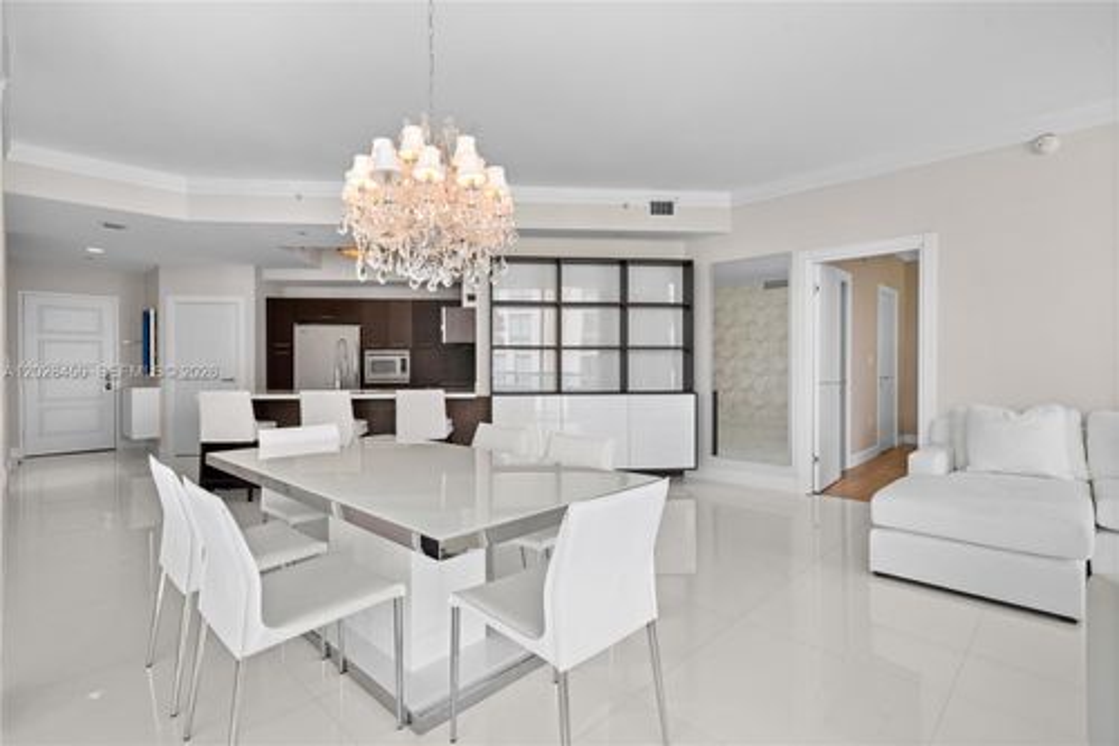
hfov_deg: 96.8
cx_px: 560
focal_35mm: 16
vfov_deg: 73.7
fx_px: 497
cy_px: 373
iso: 400
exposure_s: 1/50
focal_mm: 16
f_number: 8
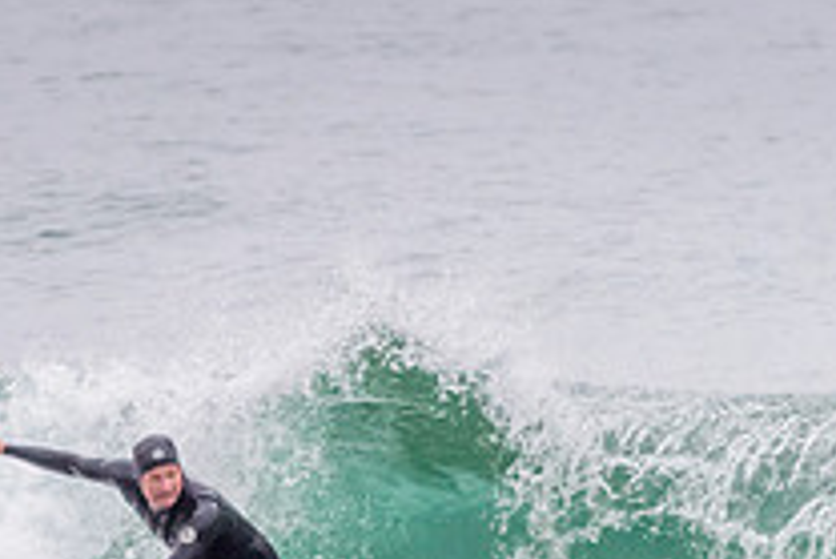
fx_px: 39667
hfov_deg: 1.2
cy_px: 596
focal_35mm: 1707
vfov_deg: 0.8
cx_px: 190
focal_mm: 500
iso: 1000
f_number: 5.6
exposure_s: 1/1000
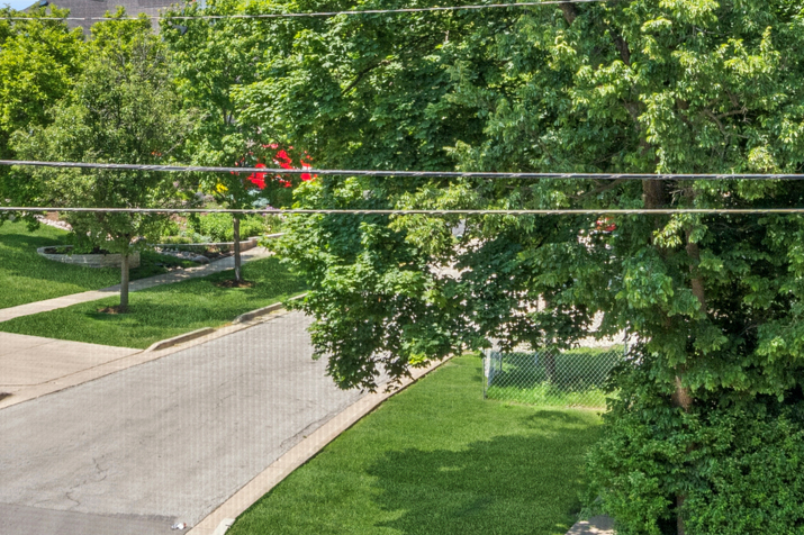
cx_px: 197
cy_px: 181
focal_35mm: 68
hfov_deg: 29.2
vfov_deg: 19.9
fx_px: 1518
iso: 250
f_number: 8
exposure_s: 1/320
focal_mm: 20
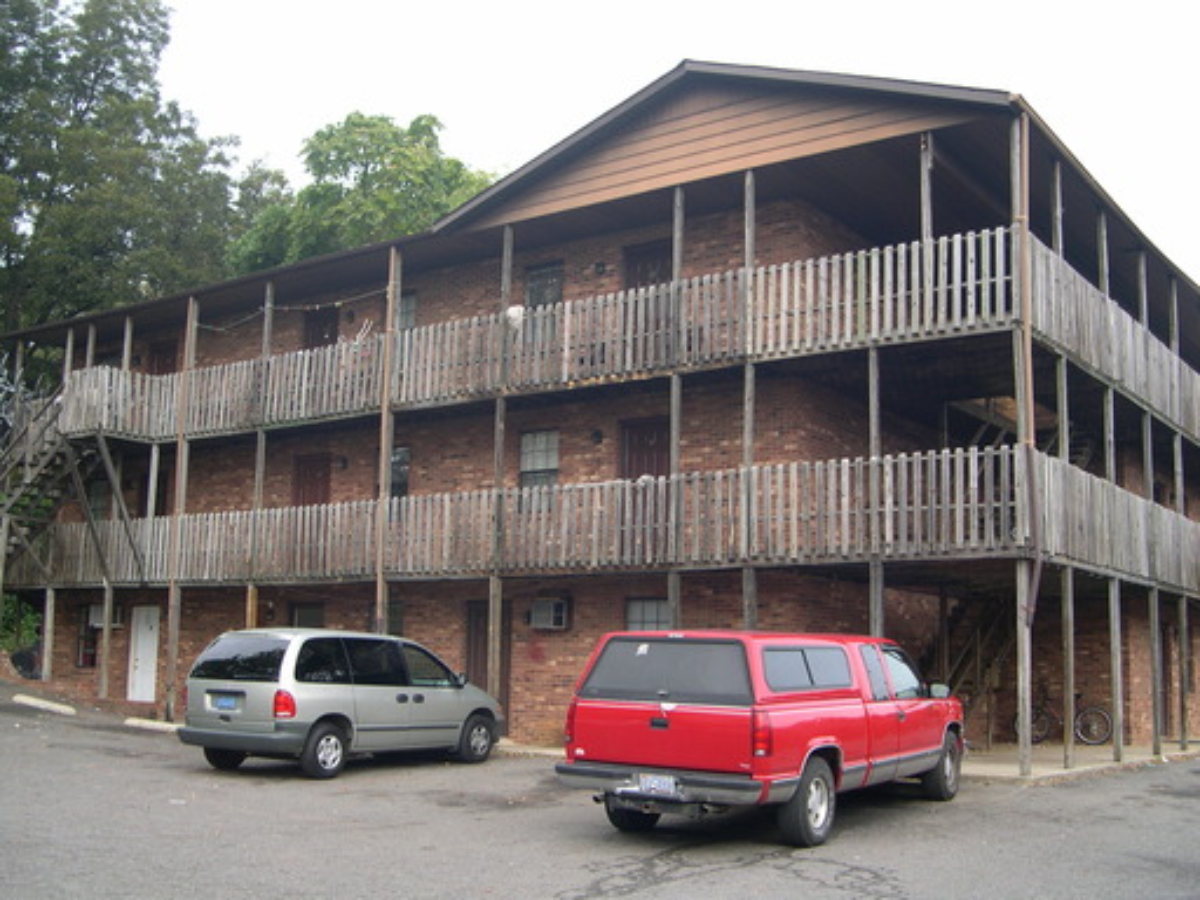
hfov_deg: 49.0
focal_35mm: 38
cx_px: 600
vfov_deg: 37.7
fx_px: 1317
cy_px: 450
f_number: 2.8
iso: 100
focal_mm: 8
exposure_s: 1/255
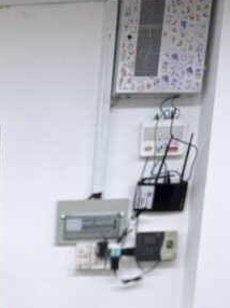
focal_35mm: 84
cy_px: 507
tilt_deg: -16.5
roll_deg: +0.0
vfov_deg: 19.2
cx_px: -140
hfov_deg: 15.8
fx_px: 745
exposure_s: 1/164
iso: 64
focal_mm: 6.86
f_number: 1.78
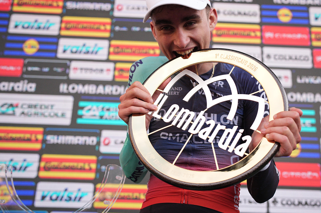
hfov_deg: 46.2
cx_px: 188
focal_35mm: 42
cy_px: 88
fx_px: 374
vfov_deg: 31.8
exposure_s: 1/4000
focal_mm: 35
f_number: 2.8
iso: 2000
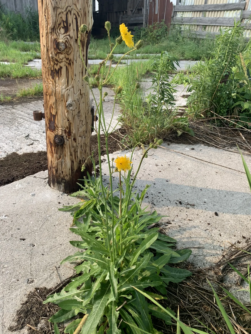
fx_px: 251
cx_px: 126
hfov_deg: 53.1
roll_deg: -2.8
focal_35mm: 26
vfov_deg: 67.3
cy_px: 167
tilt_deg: -27.8
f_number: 1.8
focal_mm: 4.25
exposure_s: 1/488
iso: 25
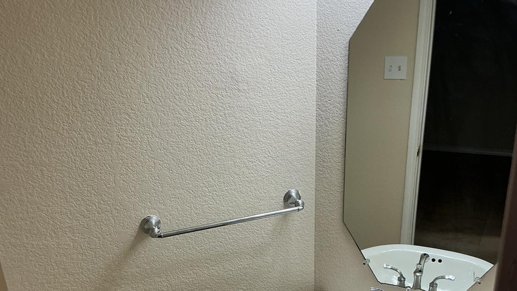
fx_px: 589
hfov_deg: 47.4
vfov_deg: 27.2
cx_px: 257
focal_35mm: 43
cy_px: 234
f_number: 1.8
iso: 40
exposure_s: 1/60
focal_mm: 3
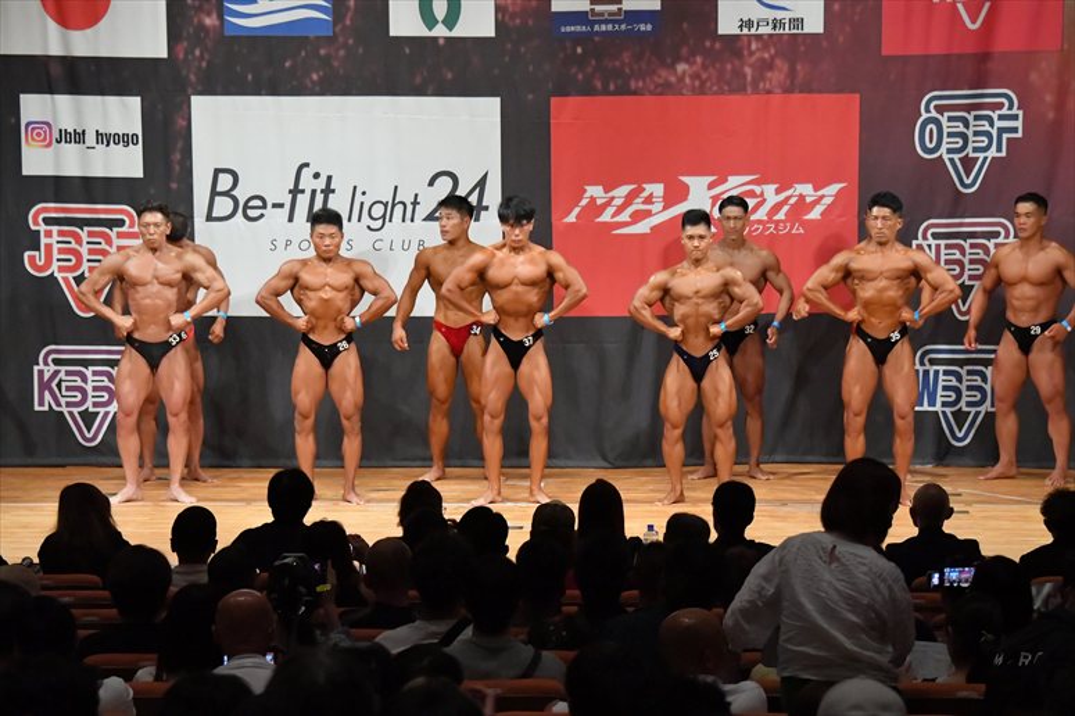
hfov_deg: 15.2
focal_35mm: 135
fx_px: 4029
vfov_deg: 10.2
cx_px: 538
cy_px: 358
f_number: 5.6
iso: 10000
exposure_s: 1/400
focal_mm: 90
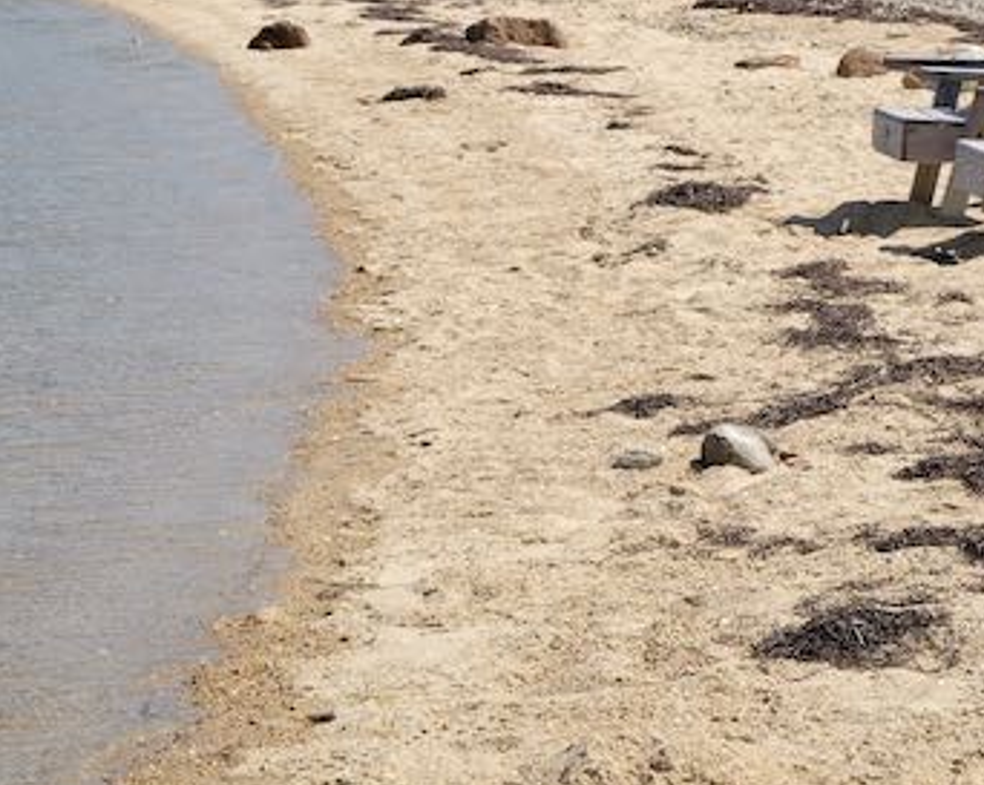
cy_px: 194
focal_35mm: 146
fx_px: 4248
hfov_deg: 13.2
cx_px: 541
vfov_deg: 10.5
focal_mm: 55
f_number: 8
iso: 200
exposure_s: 1/400
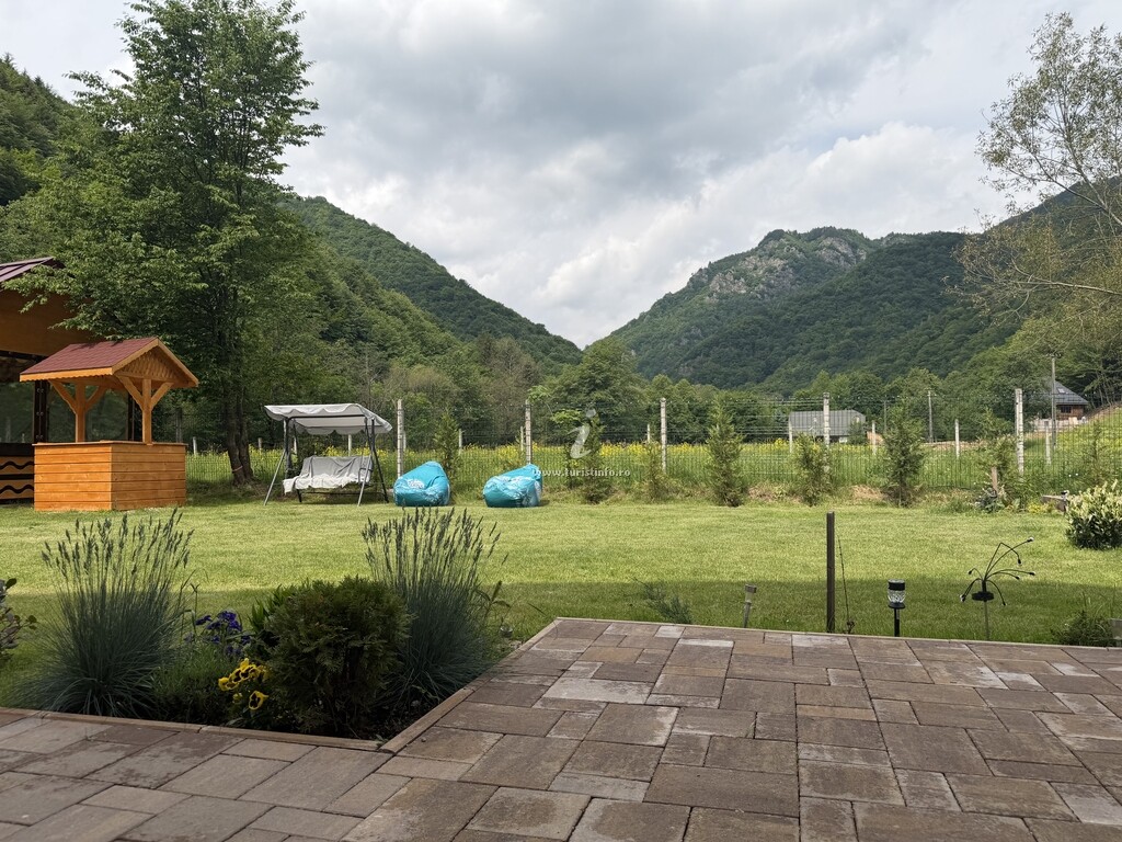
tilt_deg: +2.5
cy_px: 421
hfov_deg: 71.6
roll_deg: +1.0
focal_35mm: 24
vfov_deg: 56.8
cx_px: 561
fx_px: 778
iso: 80
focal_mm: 6.76
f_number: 1.78
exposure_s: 1/5319
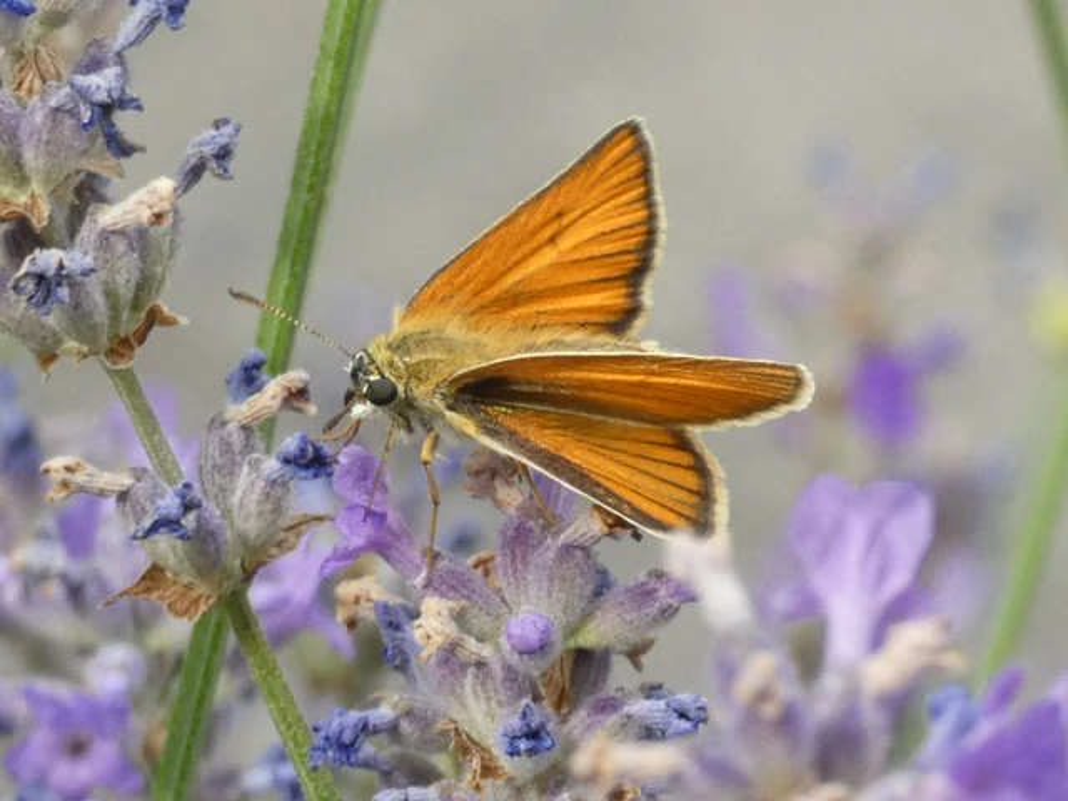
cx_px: 534
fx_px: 4258
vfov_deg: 10.7
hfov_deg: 14.3
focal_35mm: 138
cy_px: 400
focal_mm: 24.7
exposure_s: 1/80
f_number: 5.3
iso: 250
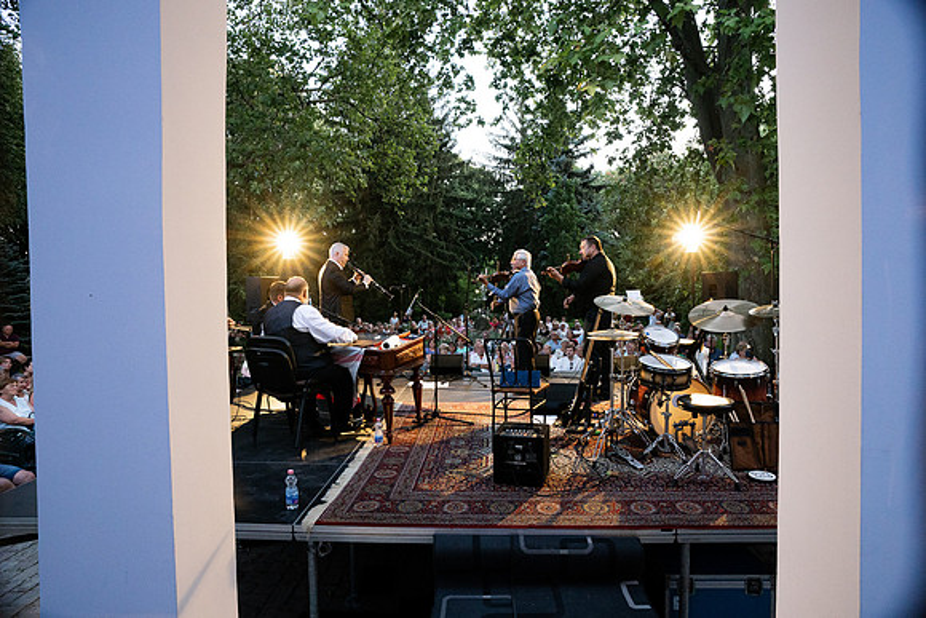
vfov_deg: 60.9
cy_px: 297
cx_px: 465
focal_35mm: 20
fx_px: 525
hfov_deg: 82.8
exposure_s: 1/100
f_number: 7.1
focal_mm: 16
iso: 2500
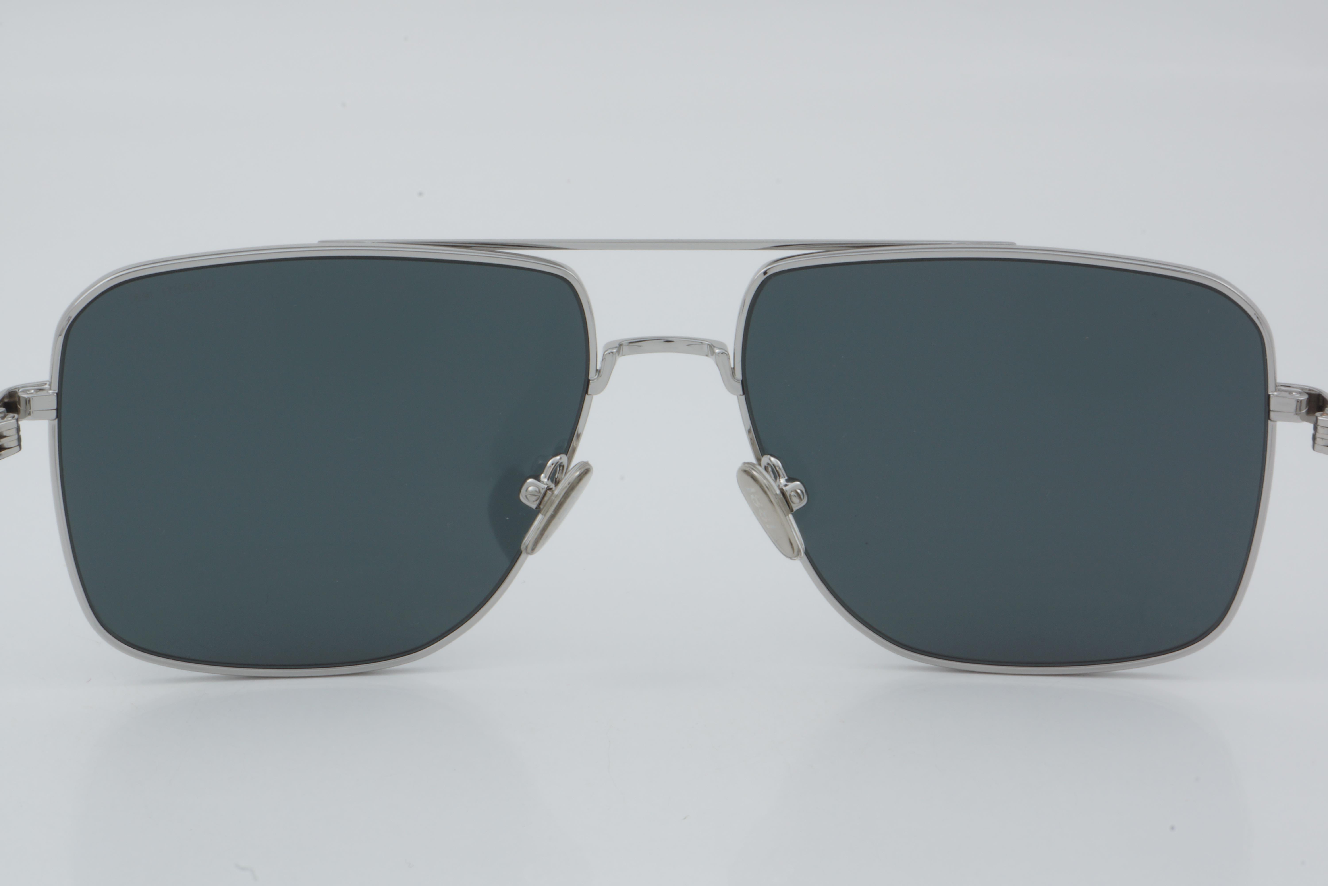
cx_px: 664
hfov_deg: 24.6
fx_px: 3043
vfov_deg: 16.6
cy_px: 443
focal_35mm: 82
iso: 100
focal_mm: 55
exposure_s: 1/3
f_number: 32
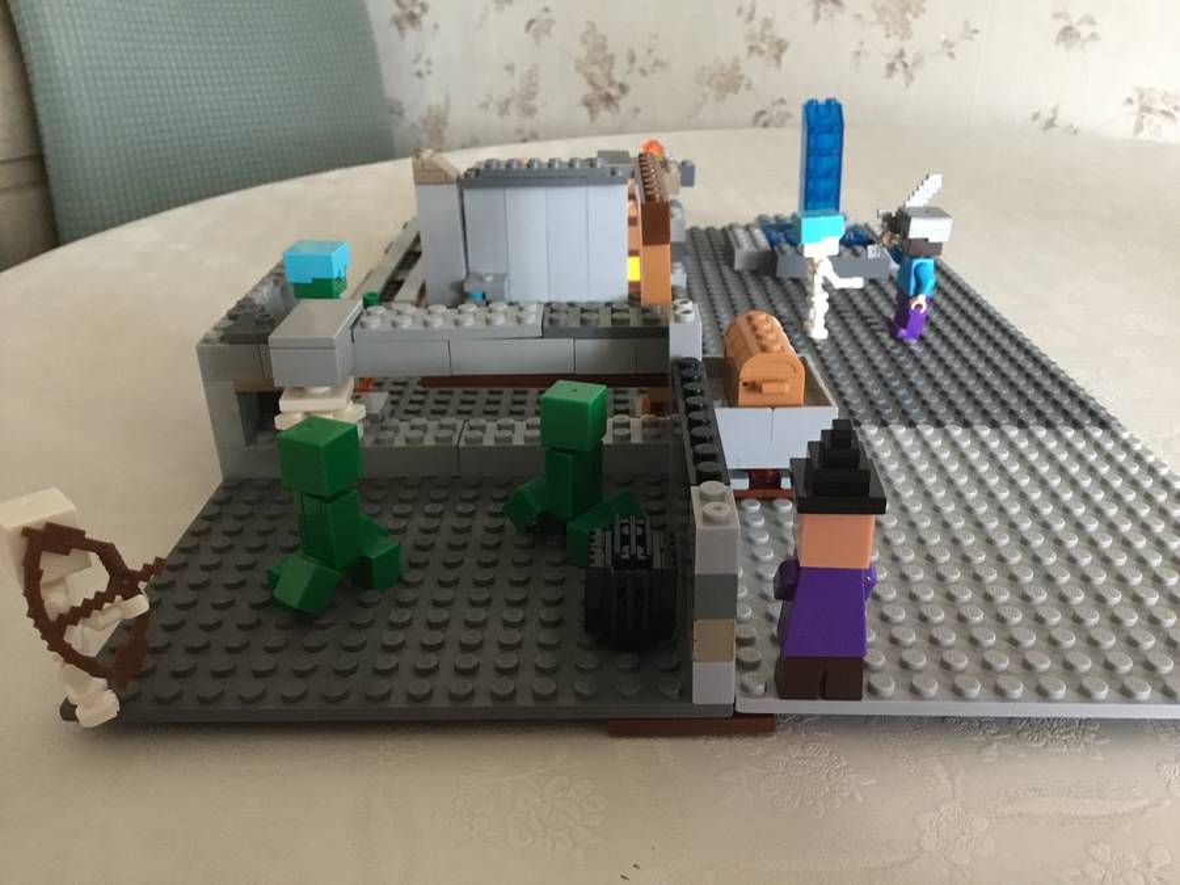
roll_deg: +0.2
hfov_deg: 58.4
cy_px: 442
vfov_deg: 45.4
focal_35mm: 31
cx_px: 590
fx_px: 1057
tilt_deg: -25.4
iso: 200
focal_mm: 3.3
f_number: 2.4
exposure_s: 1/20
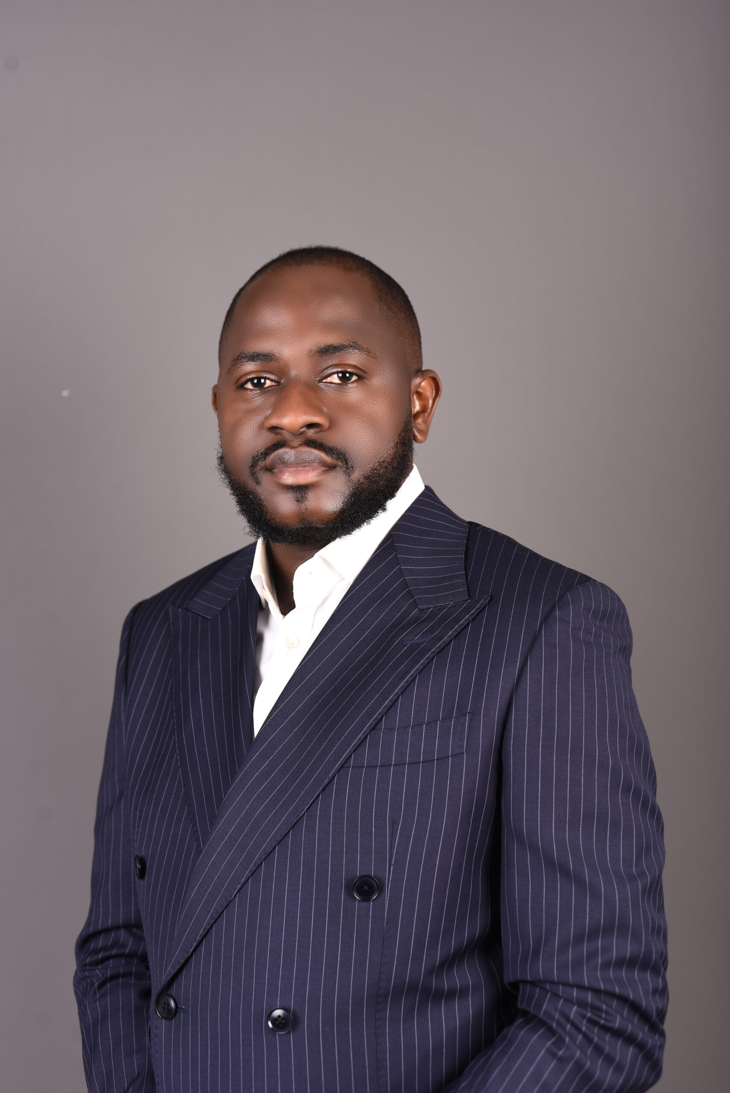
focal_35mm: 50
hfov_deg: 27.0
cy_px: 546
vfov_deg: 39.6
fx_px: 1519
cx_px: 365
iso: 160
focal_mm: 50
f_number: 4.5
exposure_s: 1/160
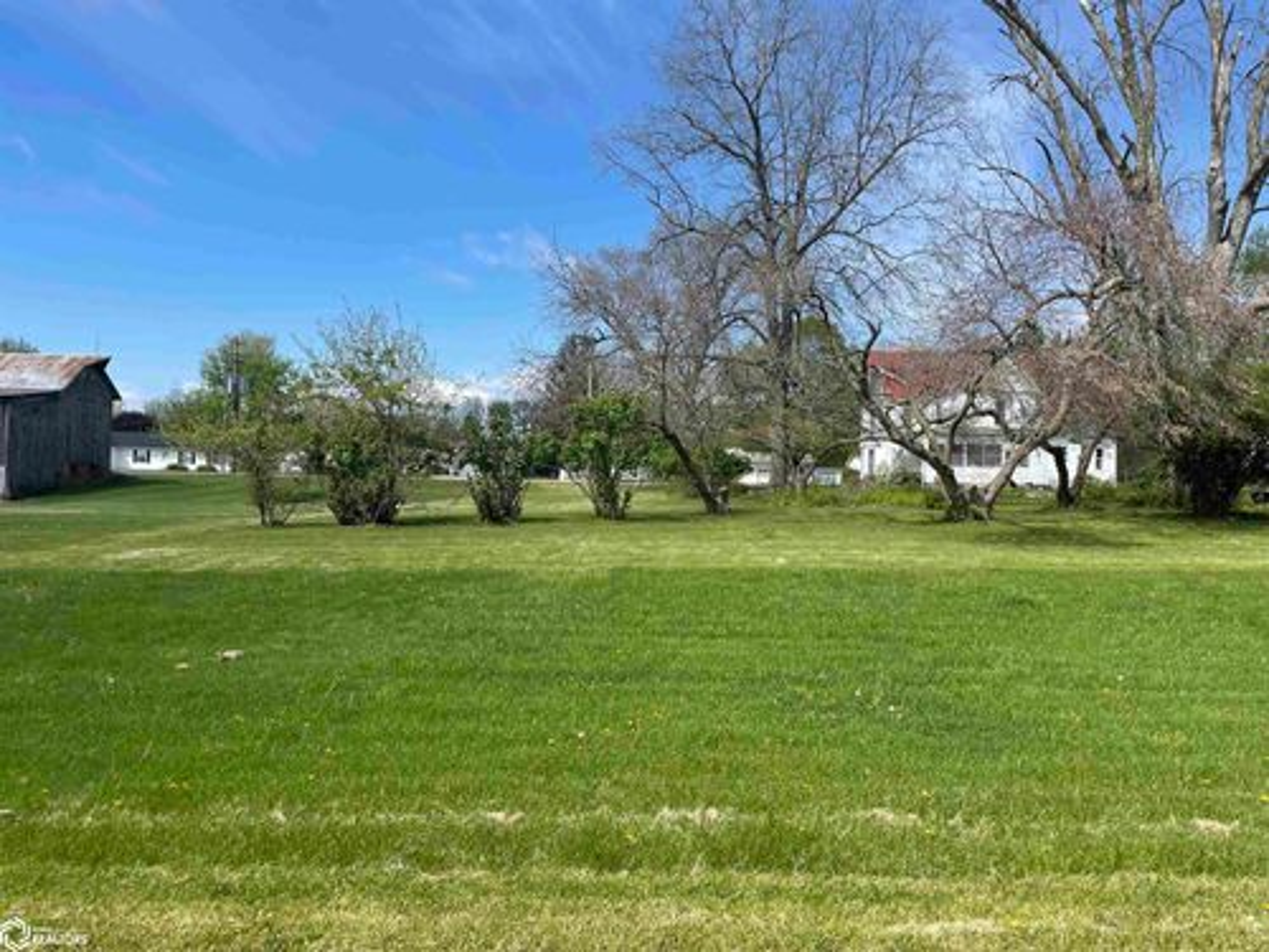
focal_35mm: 26
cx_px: 634
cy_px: 476
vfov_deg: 53.1
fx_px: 953
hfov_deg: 67.3
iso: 32
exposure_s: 1/2618
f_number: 1.6
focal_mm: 4.2
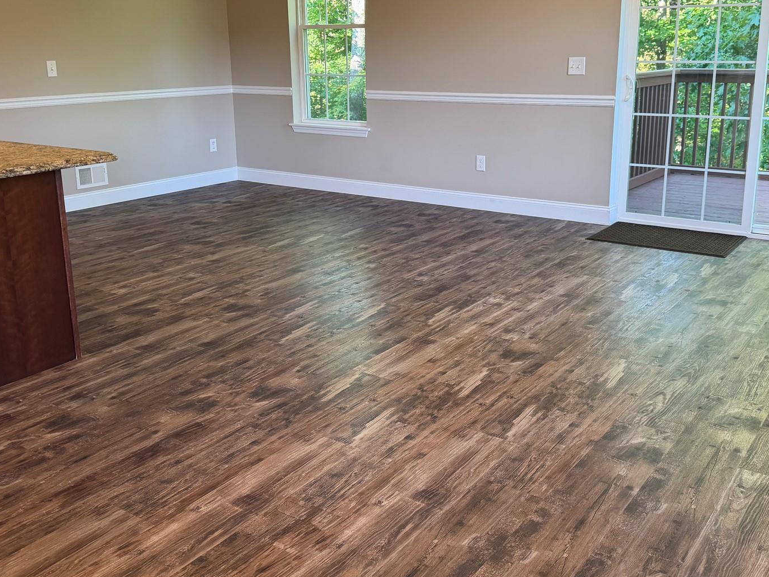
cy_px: 234
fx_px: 800
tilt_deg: -14.1
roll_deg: +0.6
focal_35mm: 36
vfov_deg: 39.5
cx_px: 403
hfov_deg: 51.3
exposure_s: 1/120
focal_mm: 6.76
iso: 160
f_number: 1.78
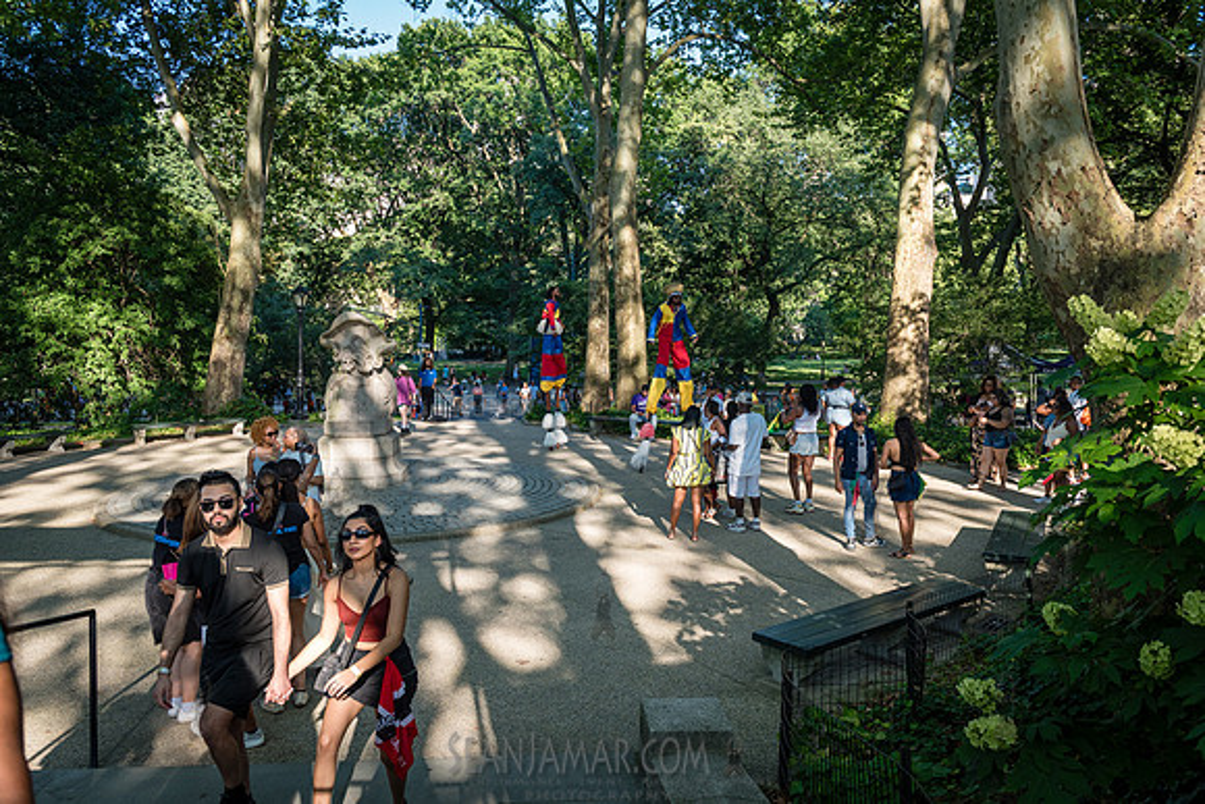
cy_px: 402
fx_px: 975
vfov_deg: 44.8
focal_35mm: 29
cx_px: 602
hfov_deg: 63.4
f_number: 4
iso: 400
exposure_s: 1/500
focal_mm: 29
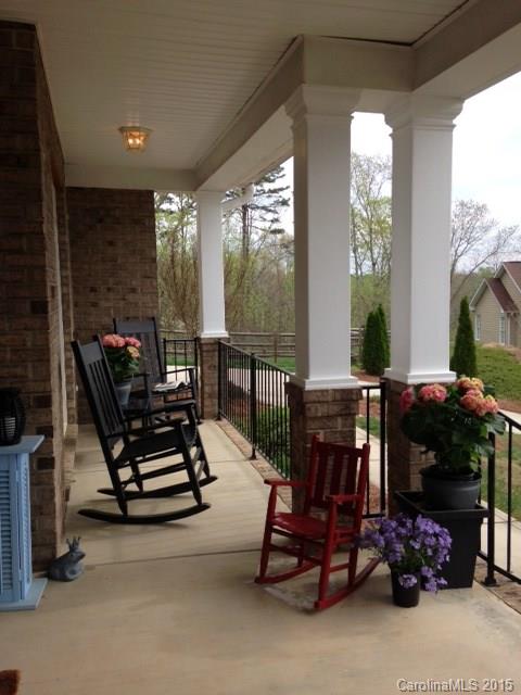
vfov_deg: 55.4
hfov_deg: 42.9
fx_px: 662
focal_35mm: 33
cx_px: 260
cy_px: 348
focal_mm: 4.12
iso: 50
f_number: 2.4
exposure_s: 1/480
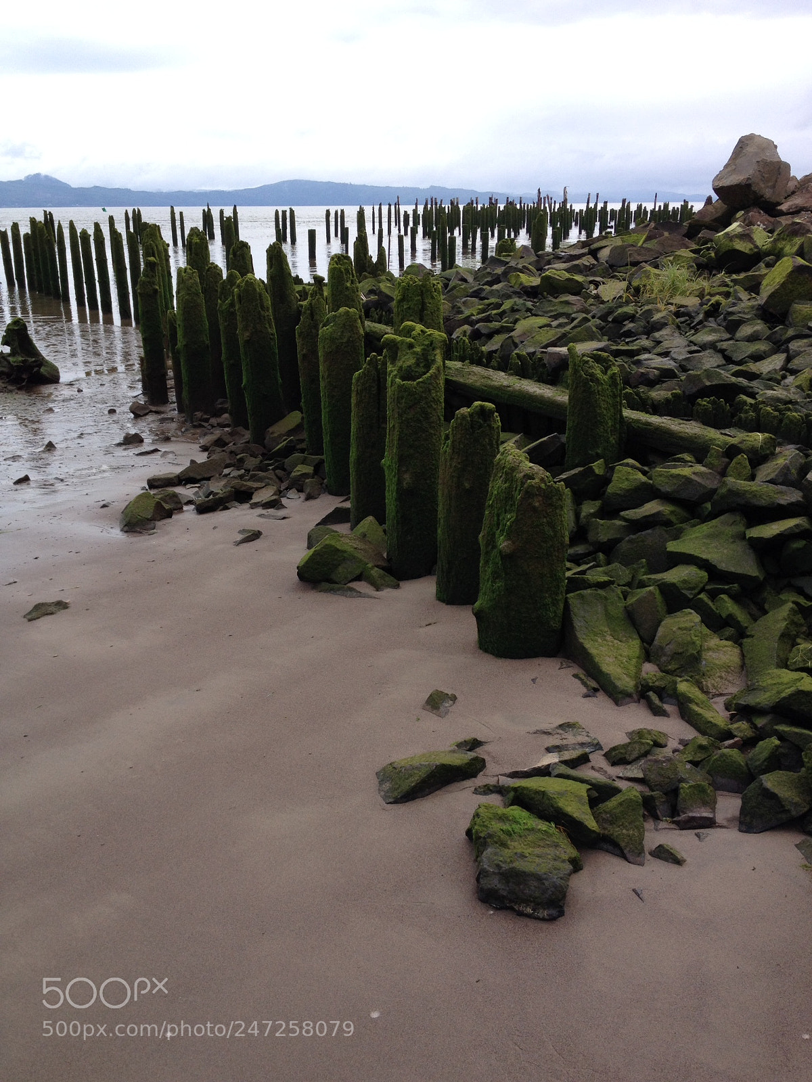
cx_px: 406
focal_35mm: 35
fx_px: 1095
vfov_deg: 52.6
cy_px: 541
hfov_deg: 40.7
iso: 50
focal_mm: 4.28
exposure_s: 1/497
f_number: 2.4
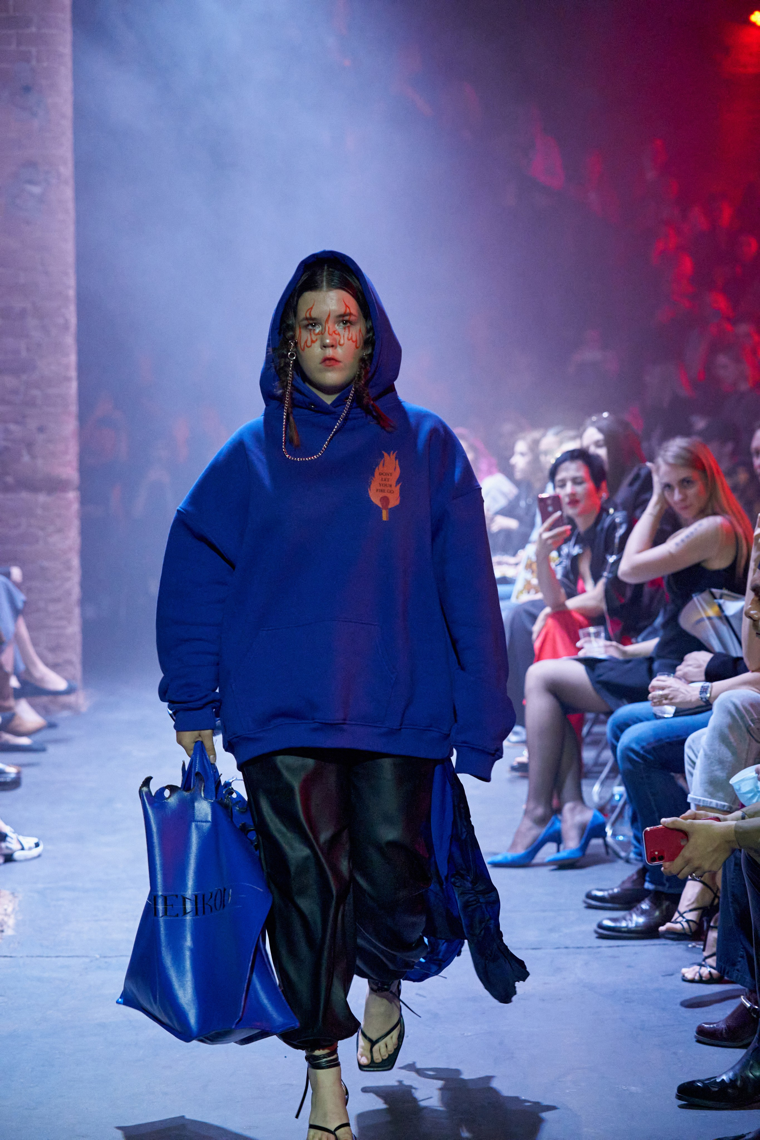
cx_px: 380
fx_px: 2596
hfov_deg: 16.7
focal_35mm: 82
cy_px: 570
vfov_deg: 24.8
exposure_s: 1/200
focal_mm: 82
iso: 10000
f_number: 3.5
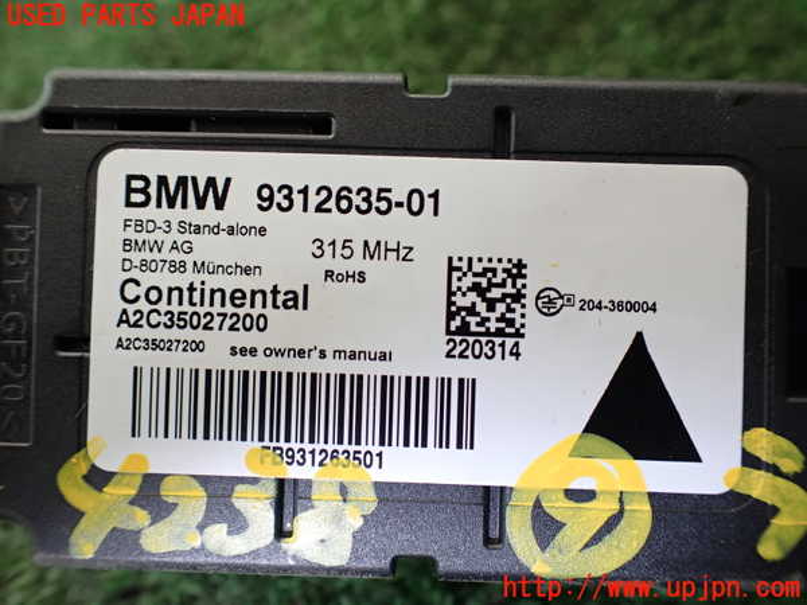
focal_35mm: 30
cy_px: 302
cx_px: 404
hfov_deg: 60.0
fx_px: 699
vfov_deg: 46.8
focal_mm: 5.4
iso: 250
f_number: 2.3
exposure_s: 1/125
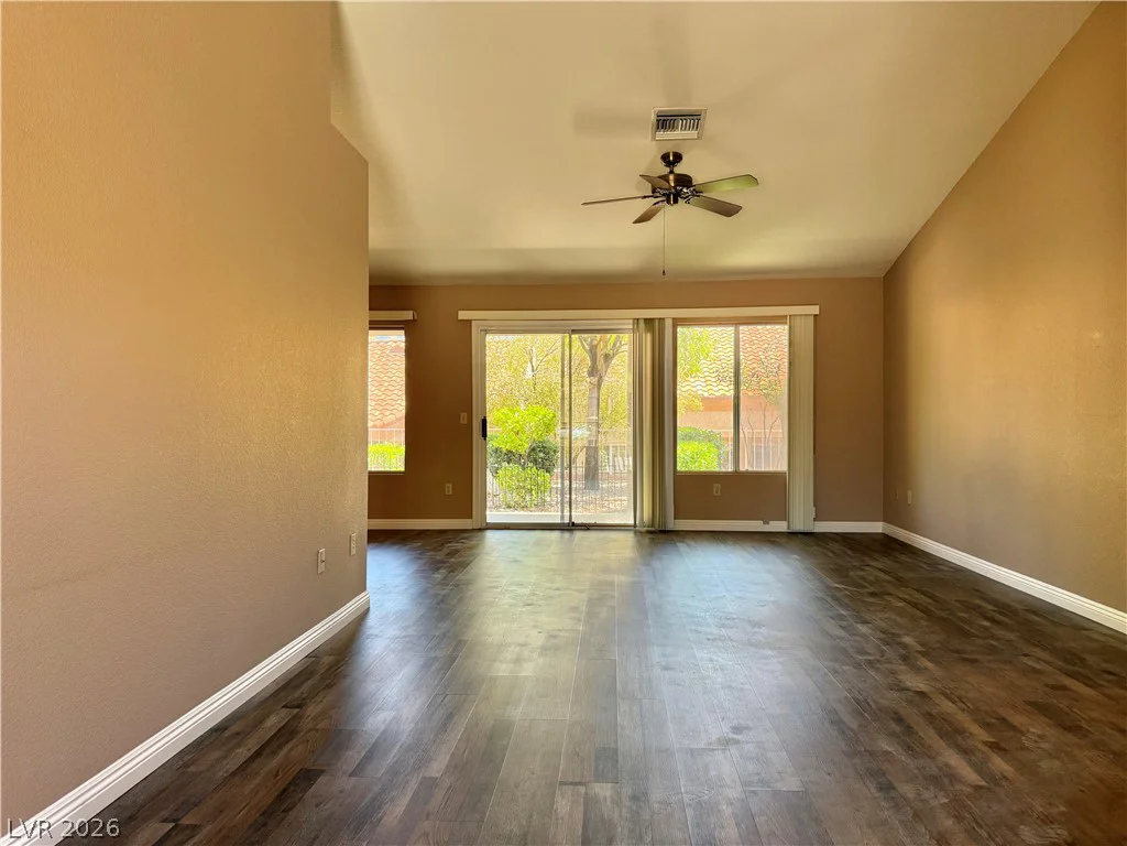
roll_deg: +0.0
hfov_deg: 71.6
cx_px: 564
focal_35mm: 24
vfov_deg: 56.8
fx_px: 781
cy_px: 423
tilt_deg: -0.5
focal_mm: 6.76
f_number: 1.78
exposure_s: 1/224
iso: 200
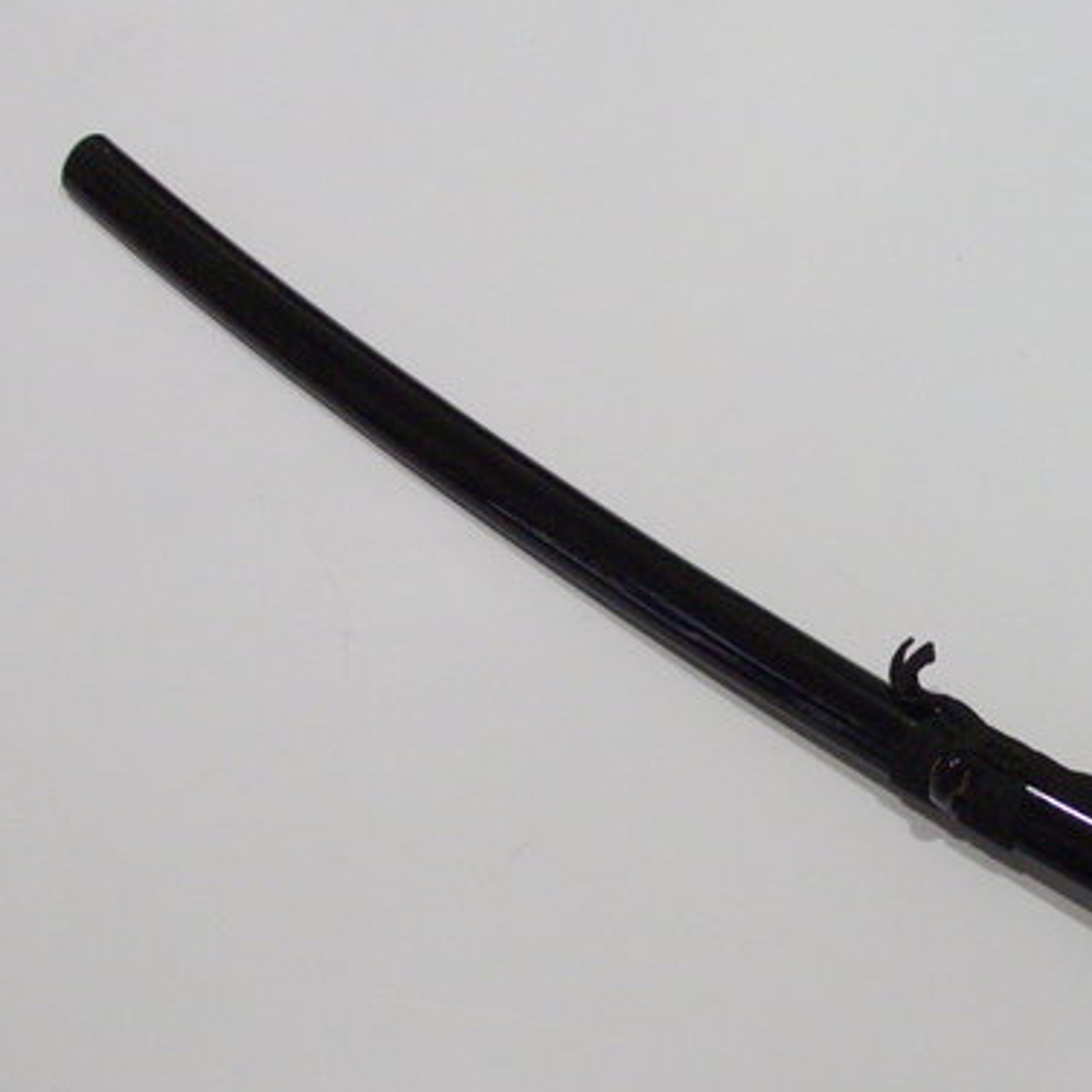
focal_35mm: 74
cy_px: 652
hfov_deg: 22.9
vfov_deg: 23.3
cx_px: 924
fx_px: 2641
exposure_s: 1/100
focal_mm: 7.4
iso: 320
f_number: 3
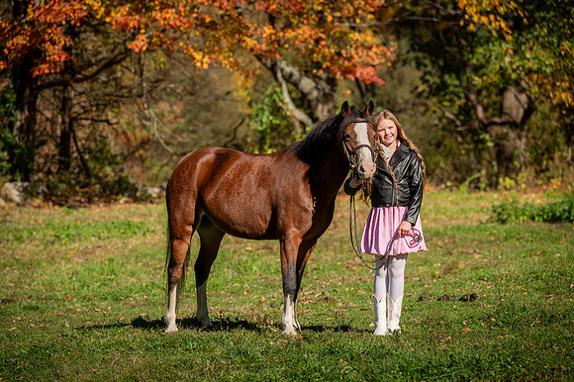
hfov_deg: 16.4
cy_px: 191
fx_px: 1992
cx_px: 287
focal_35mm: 125
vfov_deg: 11.0
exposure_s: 1/2500
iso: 100
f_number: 4
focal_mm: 125
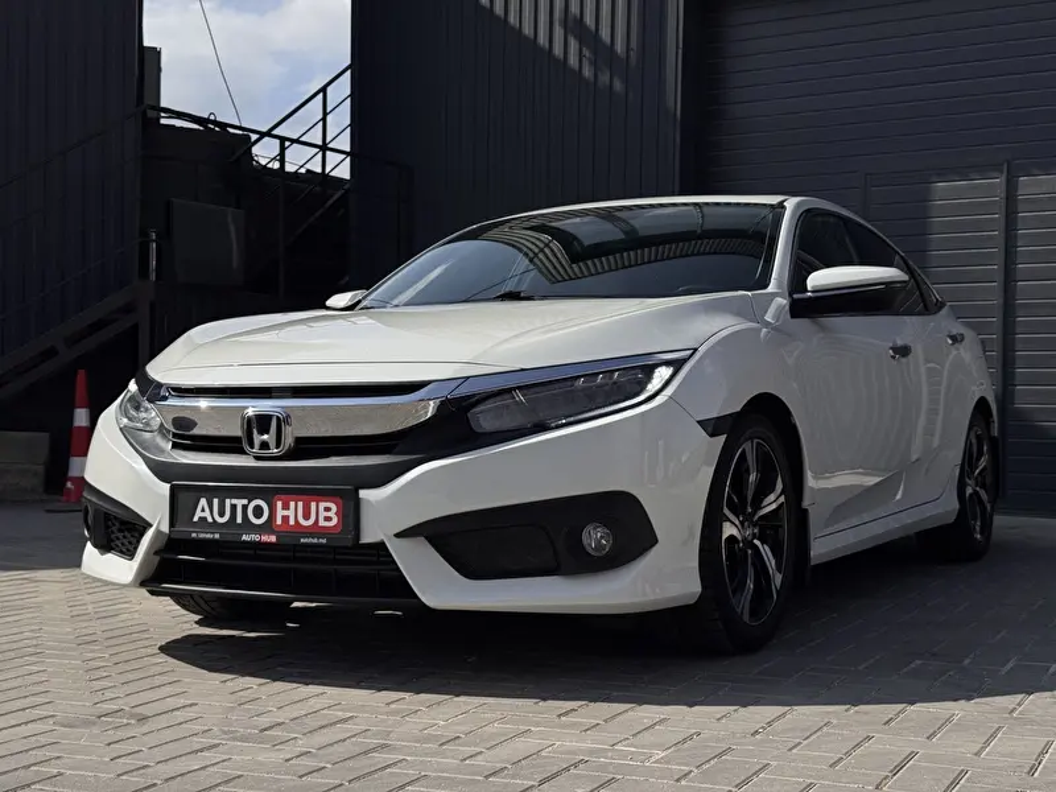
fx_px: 1464
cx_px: 528
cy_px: 396
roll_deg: -0.6
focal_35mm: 48
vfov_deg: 30.3
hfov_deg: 39.7
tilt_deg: +0.8
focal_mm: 6.76
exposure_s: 1/10526
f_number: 1.78
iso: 80
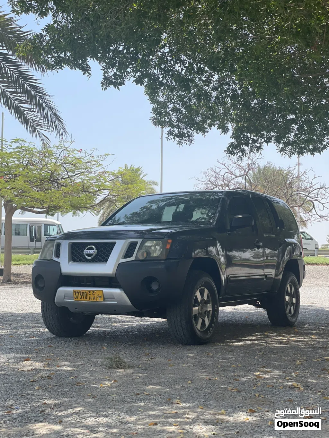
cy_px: 219
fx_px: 659
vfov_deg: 36.8
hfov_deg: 28.0
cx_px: 164
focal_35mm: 52
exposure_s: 1/675
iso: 32
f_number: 2
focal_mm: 6
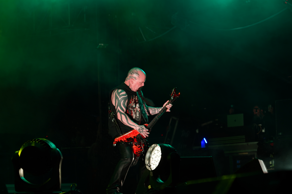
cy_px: 97
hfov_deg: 19.5
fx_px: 852
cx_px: 146
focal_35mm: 105
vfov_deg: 13.0
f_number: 4
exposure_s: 1/125
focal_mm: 105
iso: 320
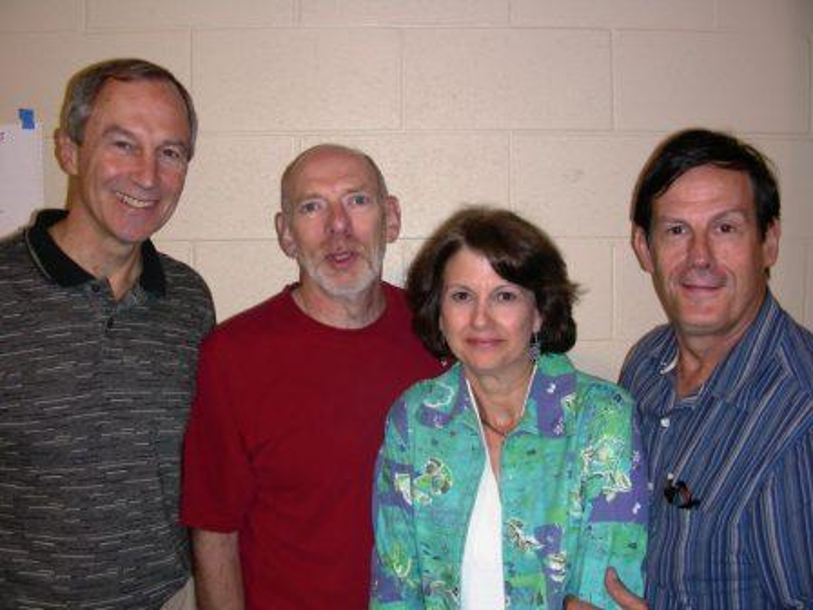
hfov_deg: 49.0
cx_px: 406
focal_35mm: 38
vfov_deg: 37.7
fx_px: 892
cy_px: 305
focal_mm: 6.3
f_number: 3.5
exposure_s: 1/60.1
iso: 50
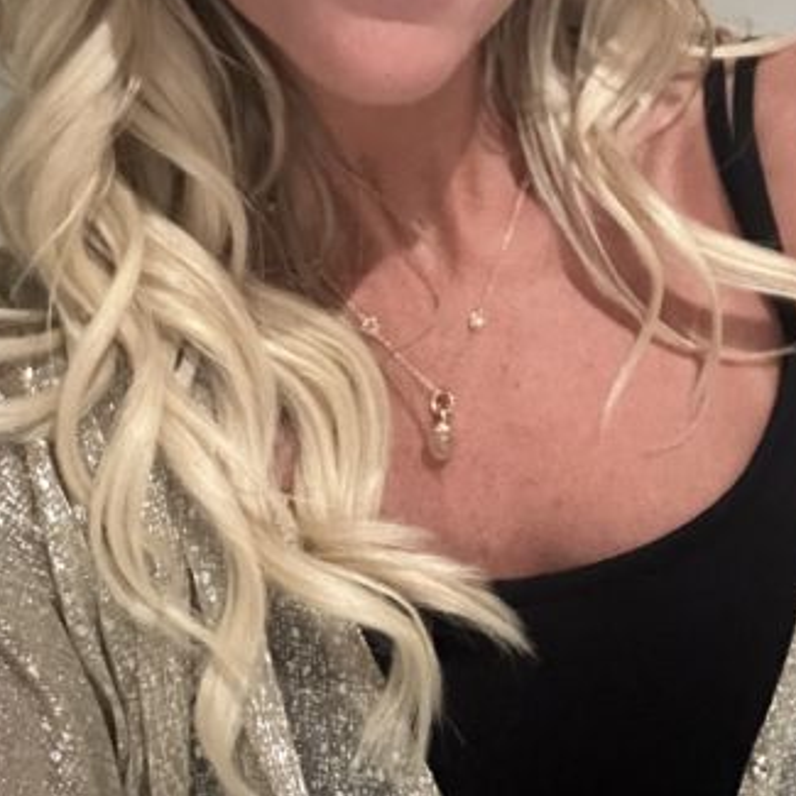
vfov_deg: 34.2
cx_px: 482
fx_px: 1275
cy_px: 240
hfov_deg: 34.5
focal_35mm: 49
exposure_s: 1/17
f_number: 1.9
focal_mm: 2.69
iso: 1000
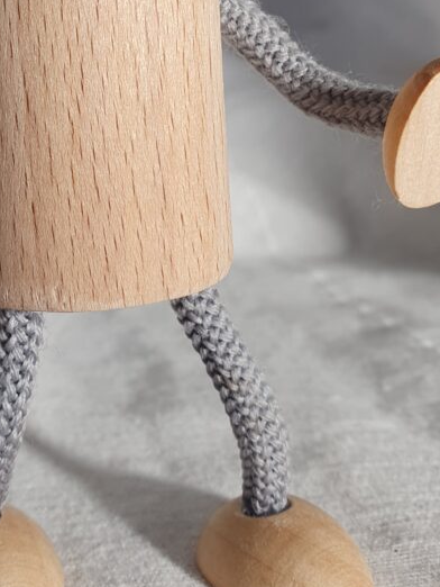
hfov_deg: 28.0
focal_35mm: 51
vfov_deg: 36.4
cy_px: 132
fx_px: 864
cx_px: 90
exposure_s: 1/100
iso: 64
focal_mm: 4.32
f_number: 2.4
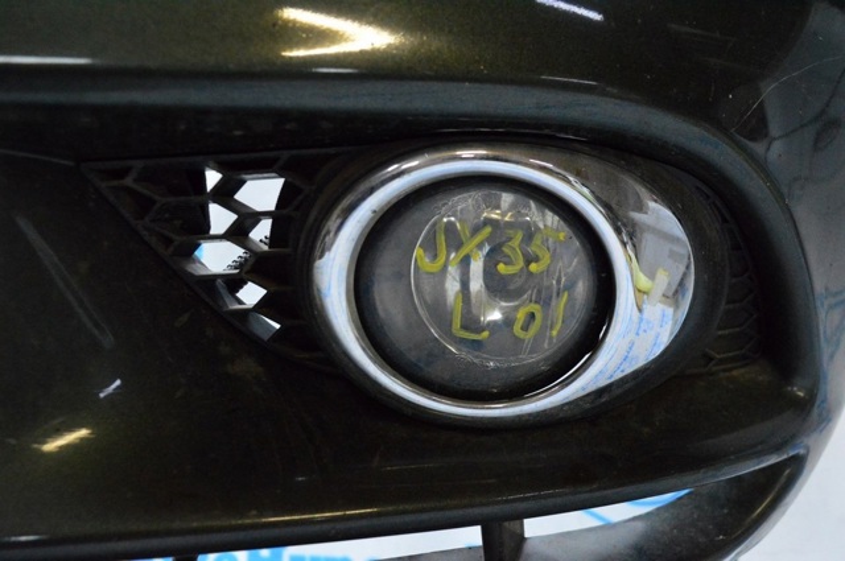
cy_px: 280
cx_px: 422
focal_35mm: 38
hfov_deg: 51.3
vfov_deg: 35.4
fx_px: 879
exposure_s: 1/160
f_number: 6.3
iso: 6400
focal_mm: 25
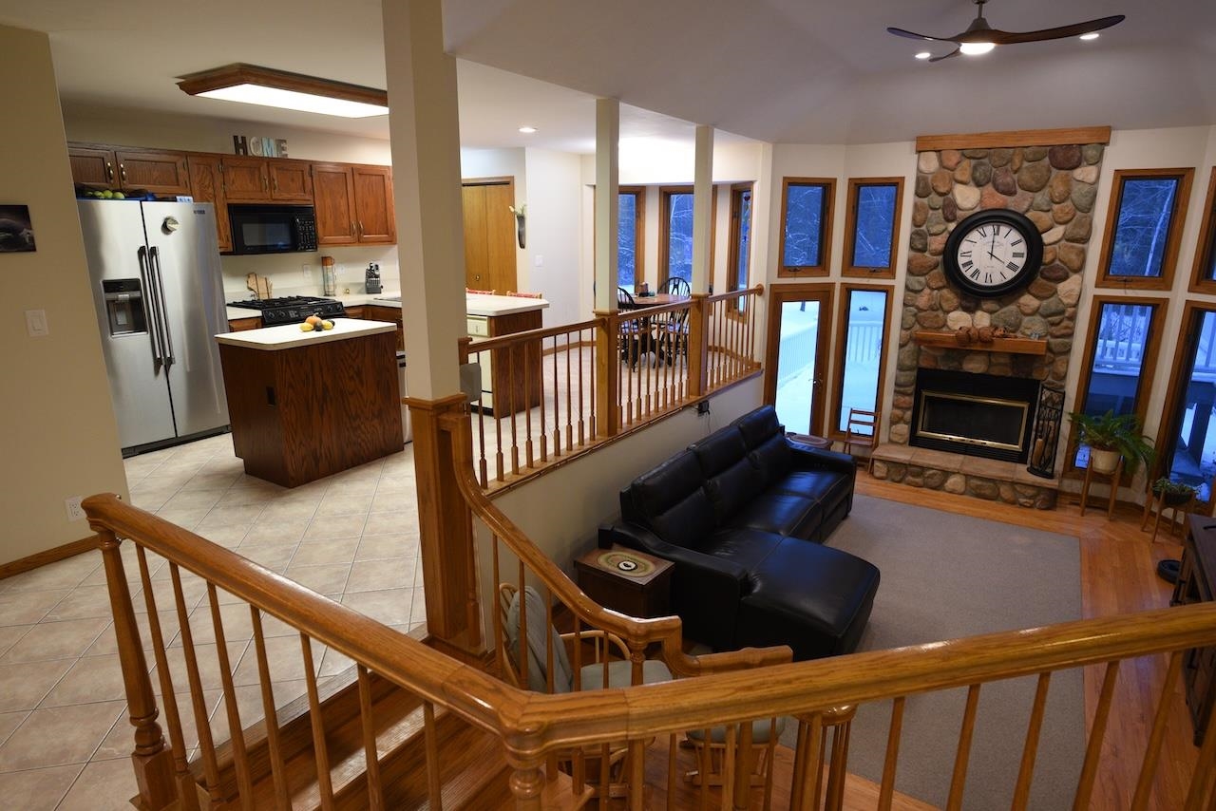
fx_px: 676
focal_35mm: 20
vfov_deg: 62.0
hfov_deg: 84.0
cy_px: 406
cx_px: 608
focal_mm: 20
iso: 1600
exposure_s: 1/40
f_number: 5.6
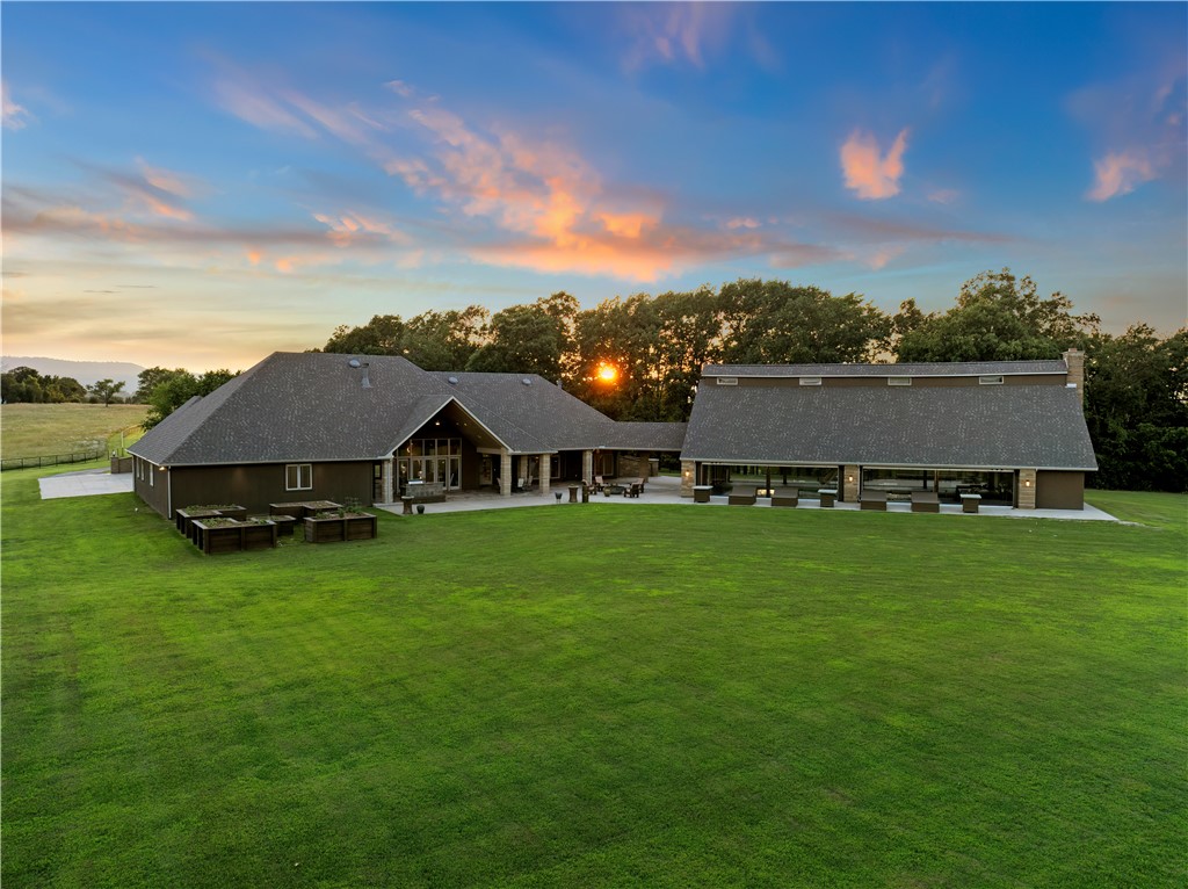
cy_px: 444
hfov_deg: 71.6
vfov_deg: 56.7
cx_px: 594
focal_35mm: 24
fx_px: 823
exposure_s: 1/200
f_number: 2.8
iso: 190
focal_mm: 12.29
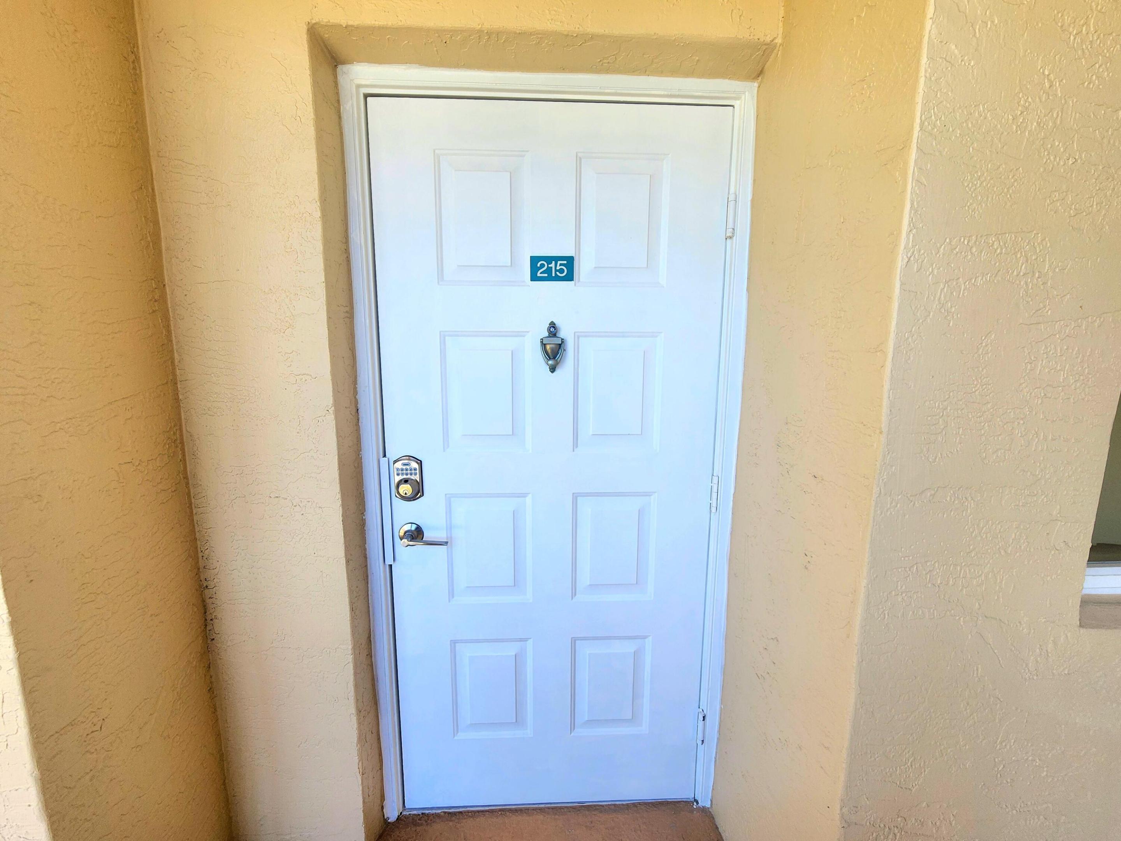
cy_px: 420
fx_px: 421
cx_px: 560
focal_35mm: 13
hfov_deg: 106.2
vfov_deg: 89.9
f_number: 2.2
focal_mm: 2.2
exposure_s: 1/172
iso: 50
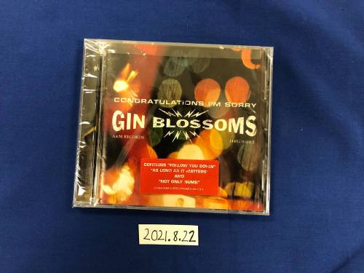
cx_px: 182
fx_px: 294
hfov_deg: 63.4
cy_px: 136
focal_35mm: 28
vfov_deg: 49.7
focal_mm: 3.99
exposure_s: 1/15
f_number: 1.8
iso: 64
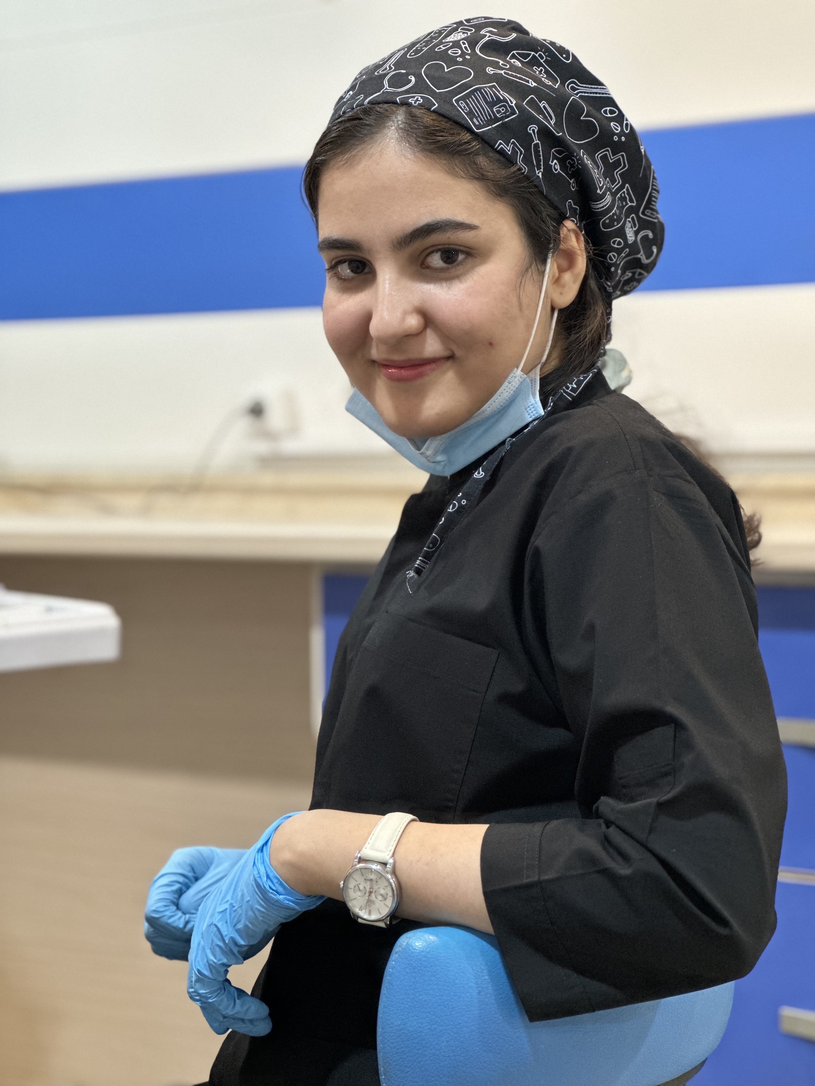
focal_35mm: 77
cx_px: 408
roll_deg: +1.0
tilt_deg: -2.9
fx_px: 2417
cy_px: 543
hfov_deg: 19.1
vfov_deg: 25.3
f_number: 2.8
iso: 400
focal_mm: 9
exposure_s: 1/40
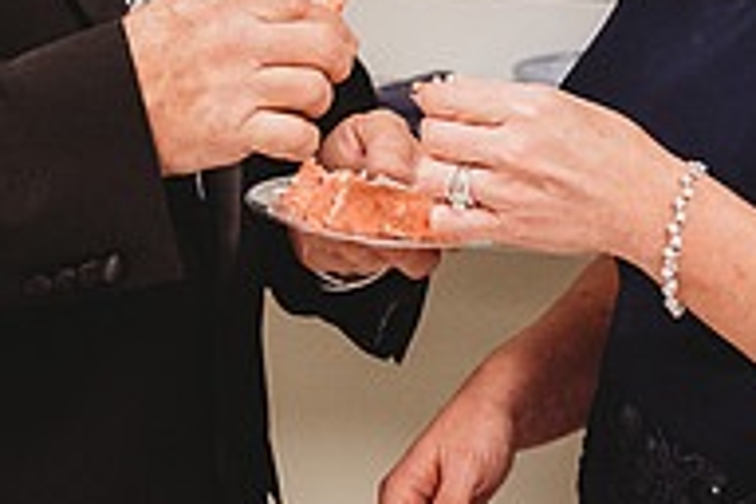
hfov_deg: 11.7
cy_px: -234
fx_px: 3675
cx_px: 500
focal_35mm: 175
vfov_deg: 7.7
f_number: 4
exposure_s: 1/200
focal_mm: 58
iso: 4000
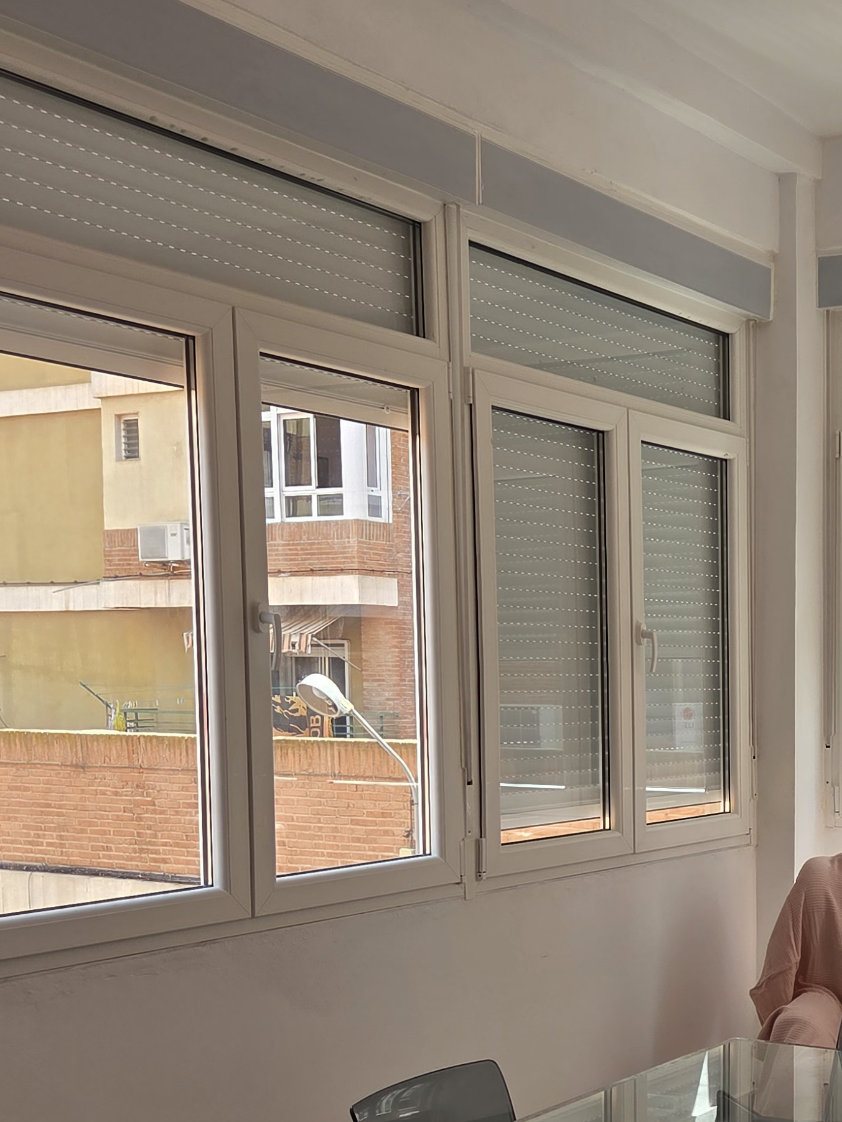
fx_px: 1654
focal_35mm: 51
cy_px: 791
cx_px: 831
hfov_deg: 27.1
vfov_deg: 36.9
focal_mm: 5.4
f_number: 1.8
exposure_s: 1/359
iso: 50
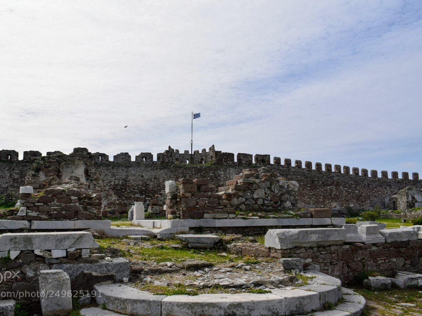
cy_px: 157
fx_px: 402
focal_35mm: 33
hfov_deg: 55.2
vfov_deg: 42.9
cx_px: 186
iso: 200
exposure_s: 1/500
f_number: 11
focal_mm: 20
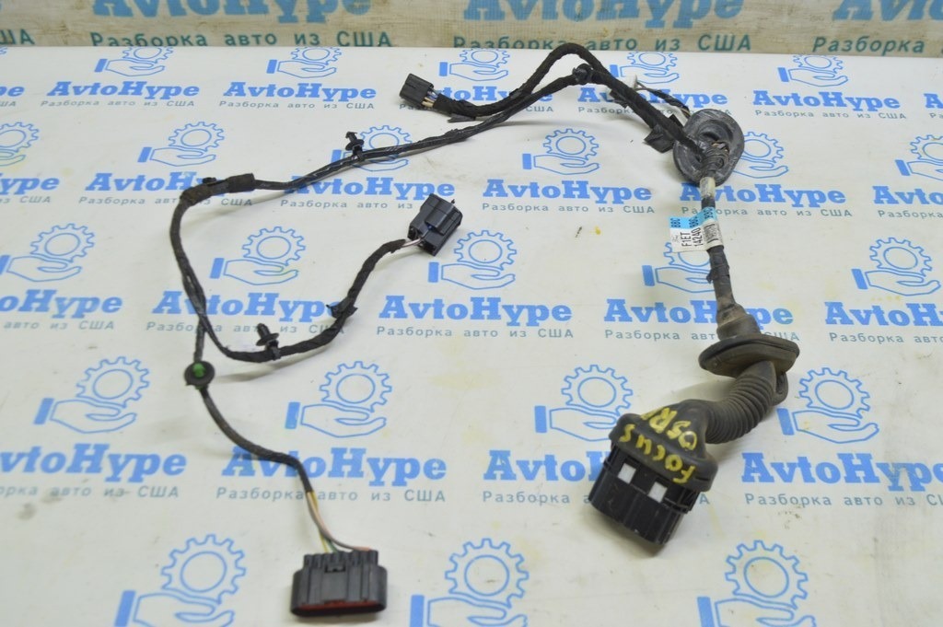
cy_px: 314
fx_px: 942
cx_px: 472
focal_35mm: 36
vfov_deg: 36.8
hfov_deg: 53.2
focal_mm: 24
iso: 400
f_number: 5.6
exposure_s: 1/20
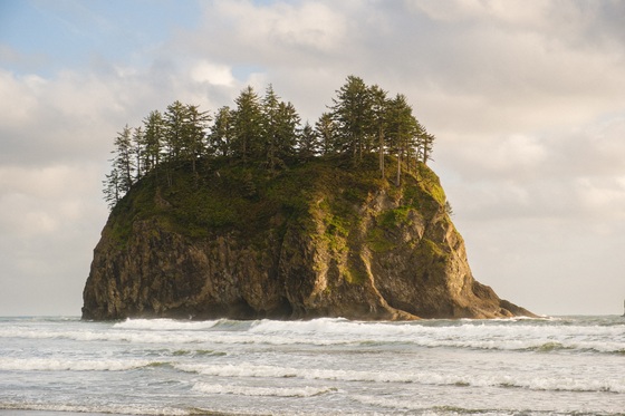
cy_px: 208
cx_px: 312
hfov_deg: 24.5
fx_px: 1440
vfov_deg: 16.4
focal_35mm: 83
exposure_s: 1/180
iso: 250
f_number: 8
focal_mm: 55
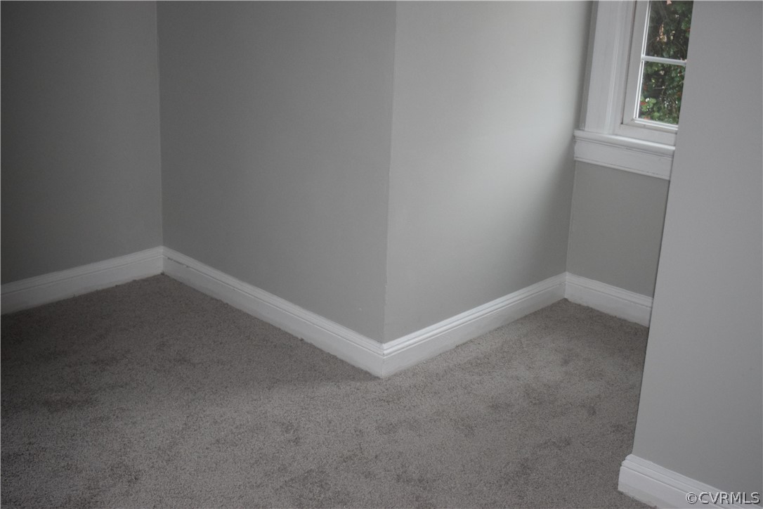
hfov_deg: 45.0
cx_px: 382
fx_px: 922
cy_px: 254
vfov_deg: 30.8
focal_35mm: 44
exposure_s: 1/60
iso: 2000
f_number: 4.2
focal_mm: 29
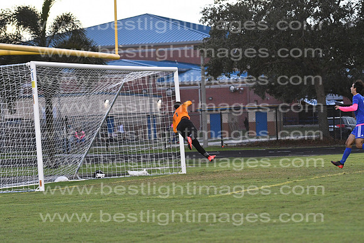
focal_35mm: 165
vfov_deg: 8.3
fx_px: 1669
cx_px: 182
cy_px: 122
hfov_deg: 12.4
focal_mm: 110
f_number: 3.2
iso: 3200
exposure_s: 1/800
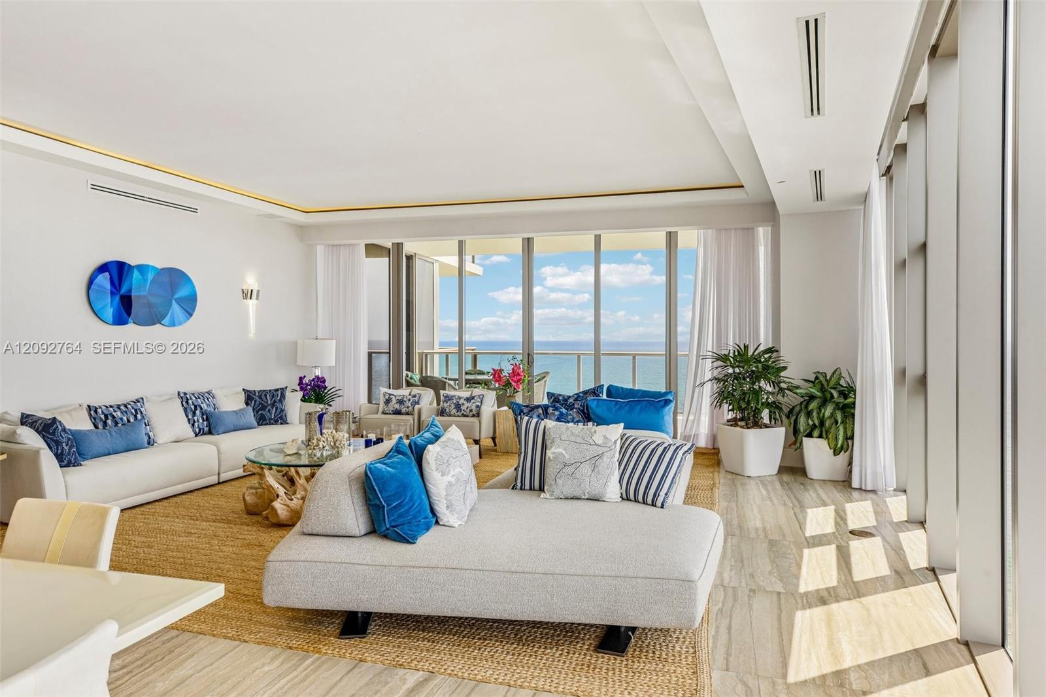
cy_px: 348
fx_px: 639
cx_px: 523
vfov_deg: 57.2
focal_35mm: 22
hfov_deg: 78.6
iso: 200
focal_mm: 22
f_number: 9
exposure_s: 1/125
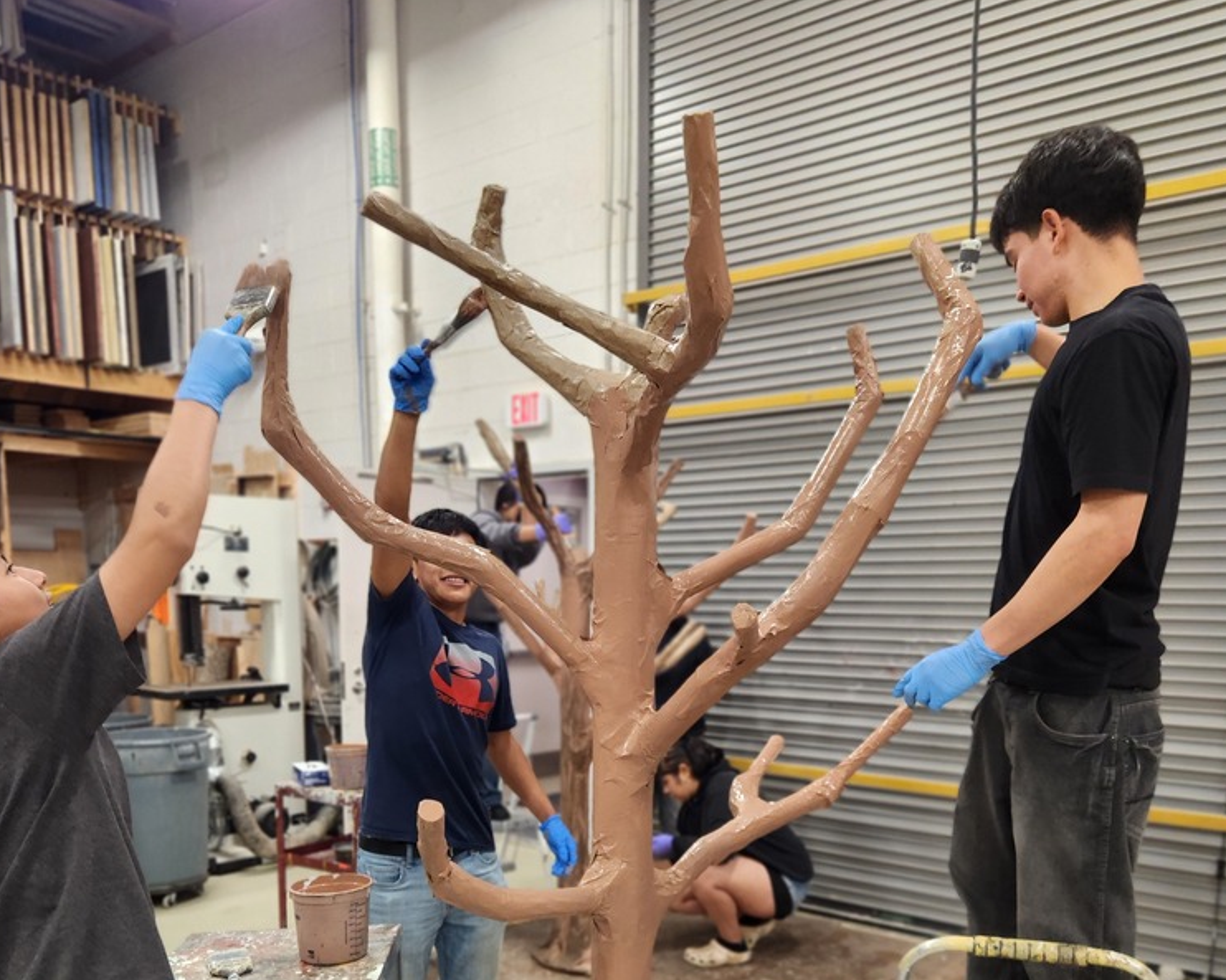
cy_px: 735
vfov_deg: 45.5
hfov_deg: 57.2
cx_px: 615
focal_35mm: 31
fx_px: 1124
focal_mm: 5.4
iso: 250
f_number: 1.8
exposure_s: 1/60
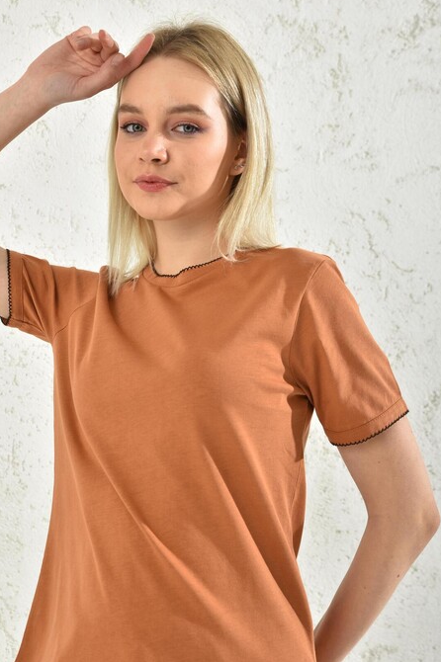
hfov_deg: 24.2
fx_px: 1030
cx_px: 213
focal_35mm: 56
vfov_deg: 35.6
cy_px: 300
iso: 100
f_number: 7.1
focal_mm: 50
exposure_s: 1/160
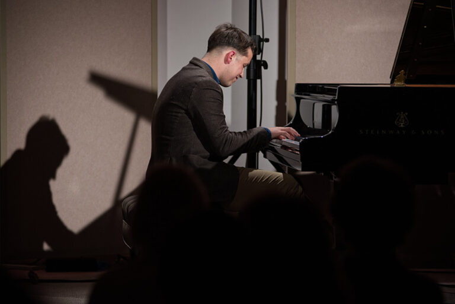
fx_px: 1832
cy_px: 152
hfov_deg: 14.2
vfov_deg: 9.5
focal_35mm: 145
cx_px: 228
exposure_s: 1/160
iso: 800
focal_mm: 145
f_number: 2.8
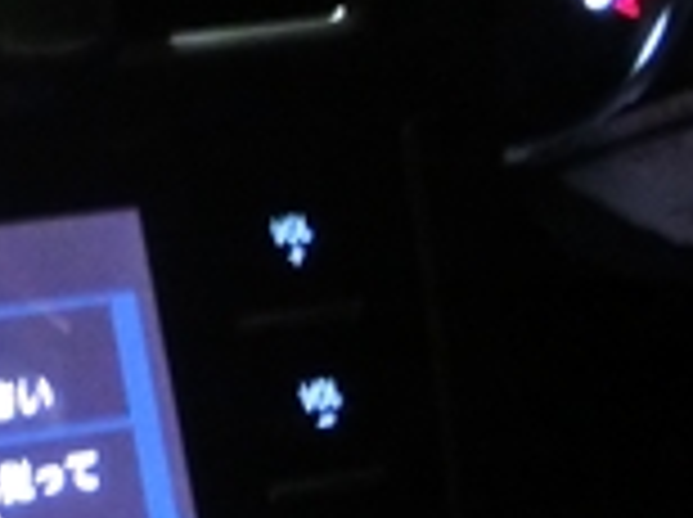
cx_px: -774
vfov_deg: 11.3
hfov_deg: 13.2
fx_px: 2499
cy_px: -279
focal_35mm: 125
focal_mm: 4.24
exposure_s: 1/13
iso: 800
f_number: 3
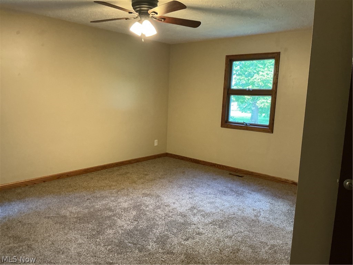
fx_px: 296
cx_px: 176
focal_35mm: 29
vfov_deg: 48.2
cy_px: 132
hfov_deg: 61.7
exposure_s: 1/40
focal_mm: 3
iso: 200
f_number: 1.8
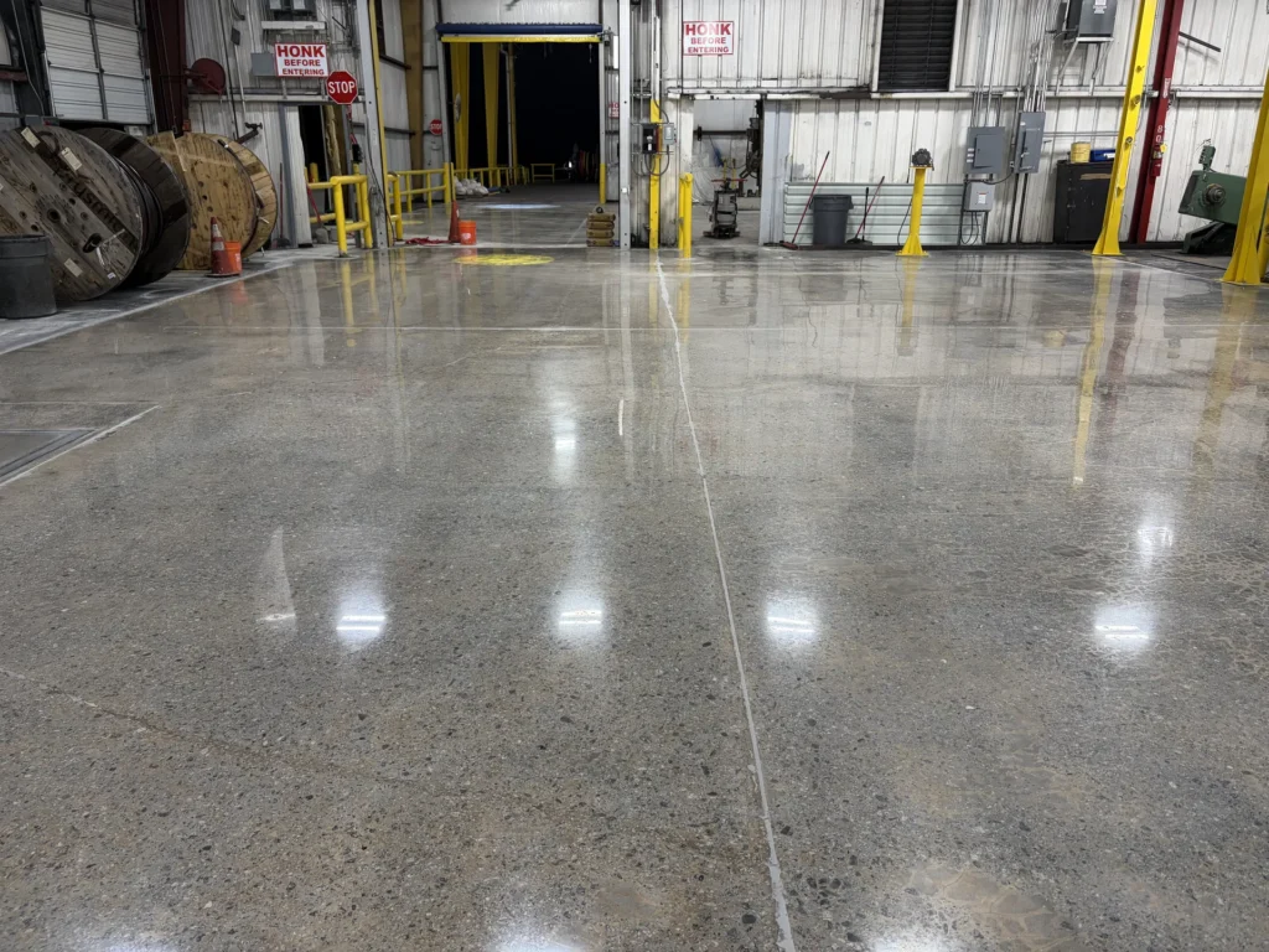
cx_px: 634
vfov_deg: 53.1
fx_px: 953
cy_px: 476
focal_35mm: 26
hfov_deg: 67.3
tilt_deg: -17.8
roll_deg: +0.4
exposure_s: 1/73
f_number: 1.6
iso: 125
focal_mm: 5.96
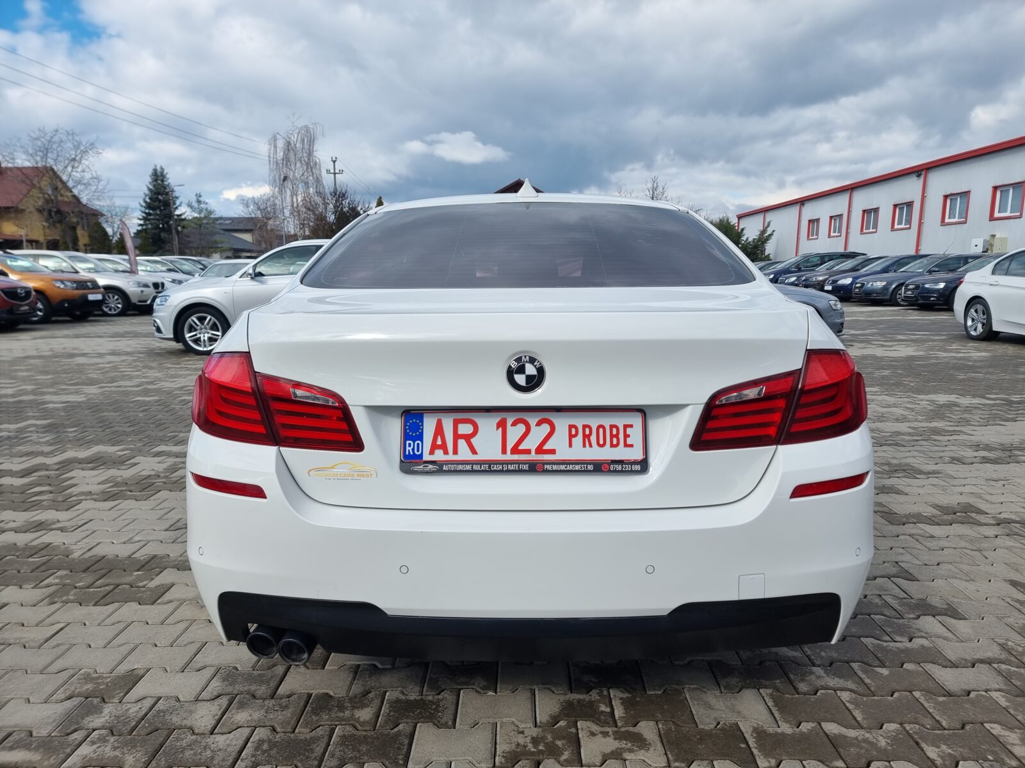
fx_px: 711
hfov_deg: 71.6
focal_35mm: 24
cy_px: 384
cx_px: 512
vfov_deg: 56.8
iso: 50
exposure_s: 1/716
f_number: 1.8
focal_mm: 6.7
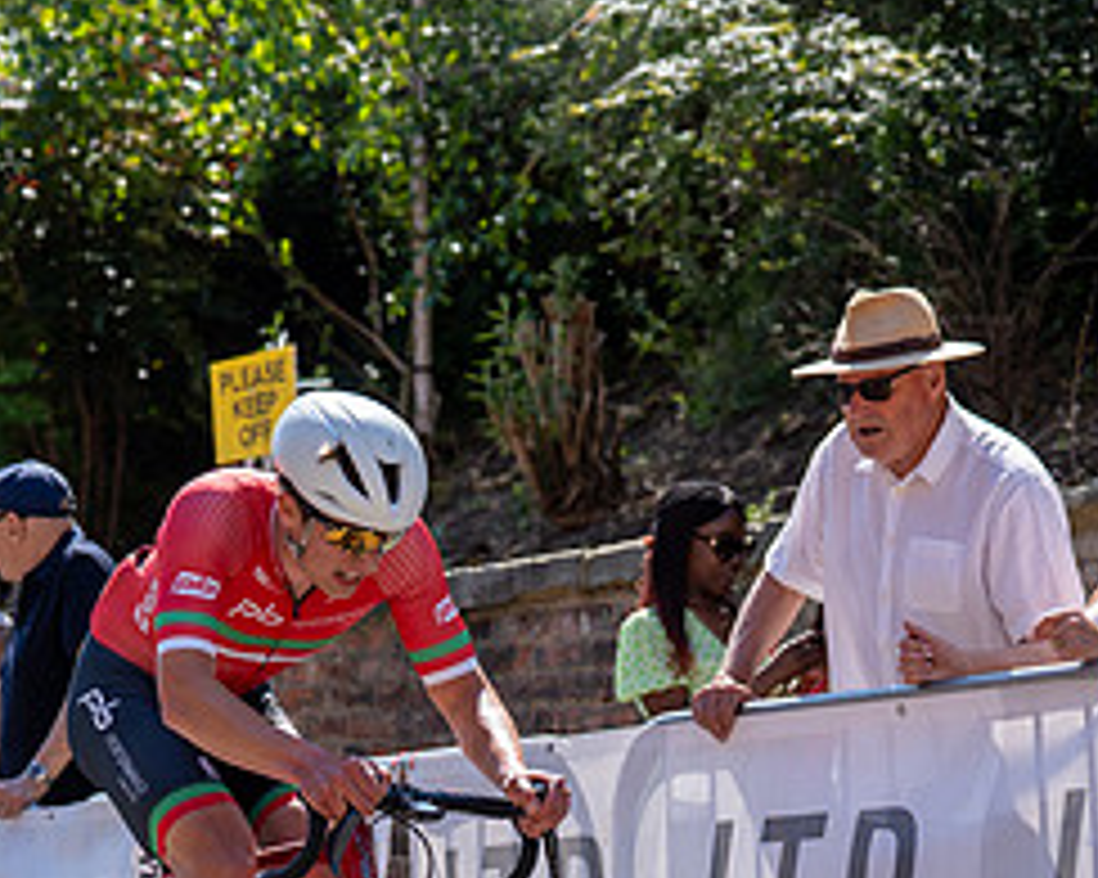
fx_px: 5360
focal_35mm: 165
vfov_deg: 9.3
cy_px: 781
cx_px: 256
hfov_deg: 11.7
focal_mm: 74
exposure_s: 1/1000
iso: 160
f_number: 3.5
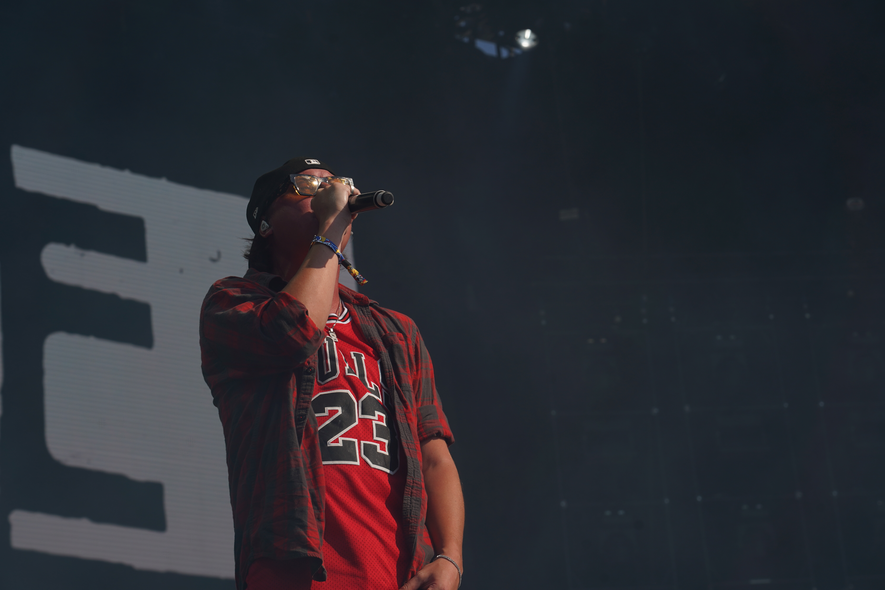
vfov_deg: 13.0
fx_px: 2581
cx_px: 442
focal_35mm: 105
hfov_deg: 19.5
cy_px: 295
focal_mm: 105
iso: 100
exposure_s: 1/640
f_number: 8
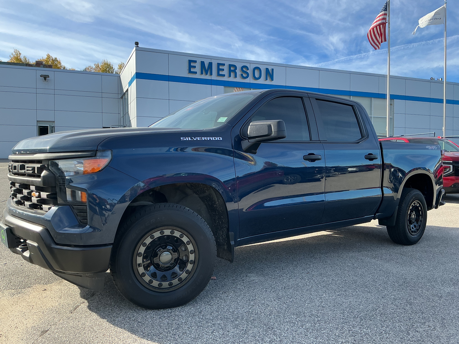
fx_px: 385
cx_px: 230
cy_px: 172
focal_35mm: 29
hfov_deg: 61.7
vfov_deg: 48.2
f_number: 1.8
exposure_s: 1/674
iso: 25
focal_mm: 3
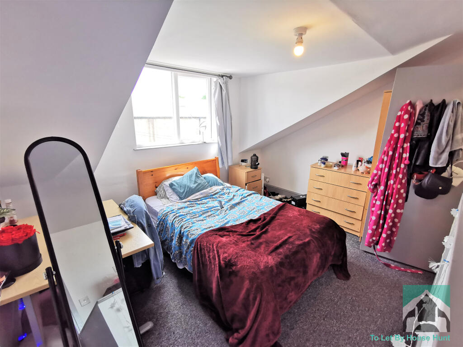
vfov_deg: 78.1
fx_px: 214
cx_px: 232
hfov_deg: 94.5
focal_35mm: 16
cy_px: 174
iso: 125
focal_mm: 2.35
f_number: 2.2
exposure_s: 1/100
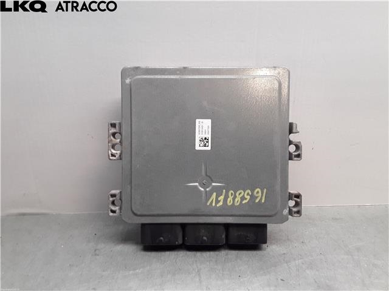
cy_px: 146
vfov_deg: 49.7
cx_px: 194
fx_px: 315
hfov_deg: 63.4
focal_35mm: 28
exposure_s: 1/50
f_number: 1.9
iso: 40
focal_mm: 2.91
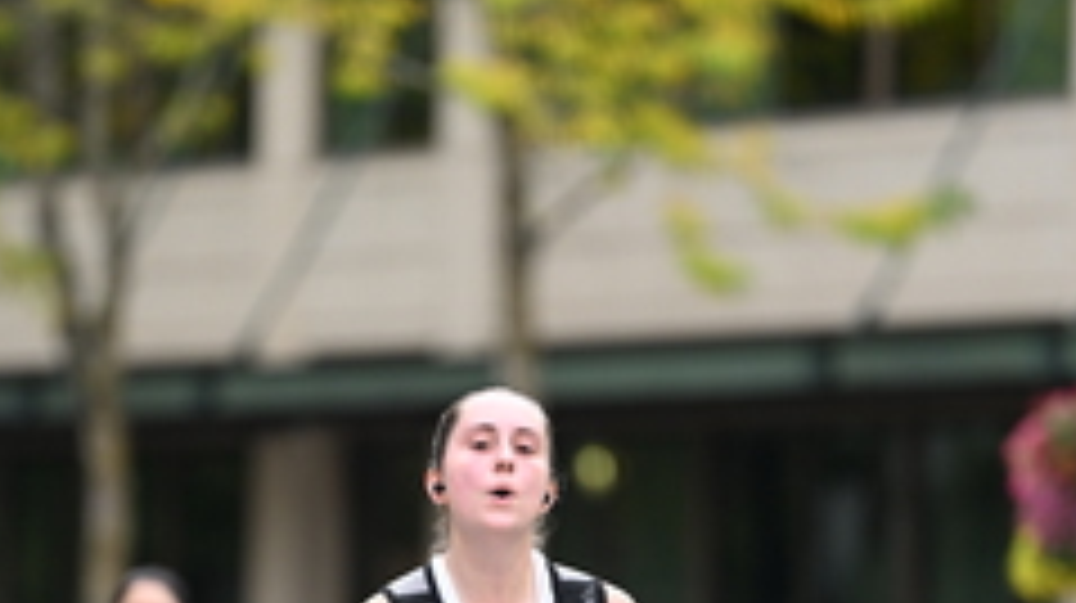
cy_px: 648
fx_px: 13770
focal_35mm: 483
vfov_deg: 2.5
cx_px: 439
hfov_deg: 4.5
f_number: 2.8
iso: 640
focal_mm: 200
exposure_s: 1/2000
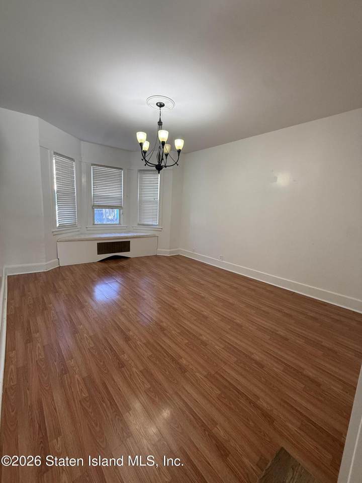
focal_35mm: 14
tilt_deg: -9.3
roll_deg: -2.5
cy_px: 242
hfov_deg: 85.7
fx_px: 195
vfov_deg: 102.1
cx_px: 181
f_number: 2.2
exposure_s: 1/120
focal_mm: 2.22
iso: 320
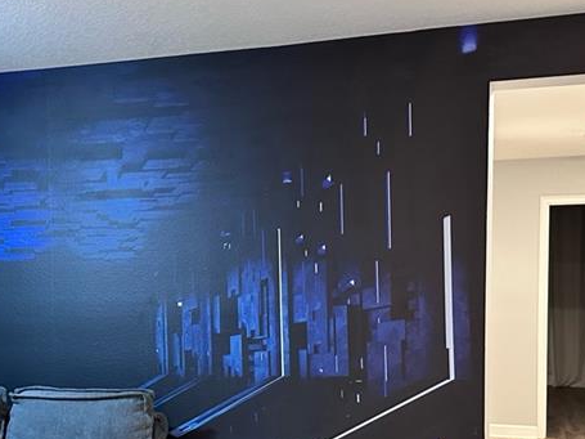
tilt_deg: -4.0
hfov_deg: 35.3
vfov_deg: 26.6
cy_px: 333
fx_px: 912
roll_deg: +0.9
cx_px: 210
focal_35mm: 54
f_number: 1.78
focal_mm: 6.86
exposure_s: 1/40
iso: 640
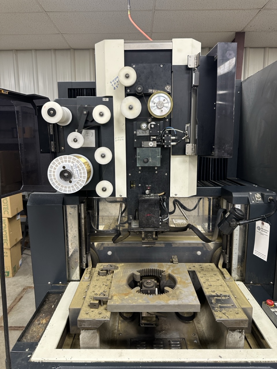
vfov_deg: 71.6
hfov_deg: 56.8
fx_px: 256
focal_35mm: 24
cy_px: 184
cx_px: 138
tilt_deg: -8.6
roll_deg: -0.3
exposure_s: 1/60
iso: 200
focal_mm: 6.86
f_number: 1.78
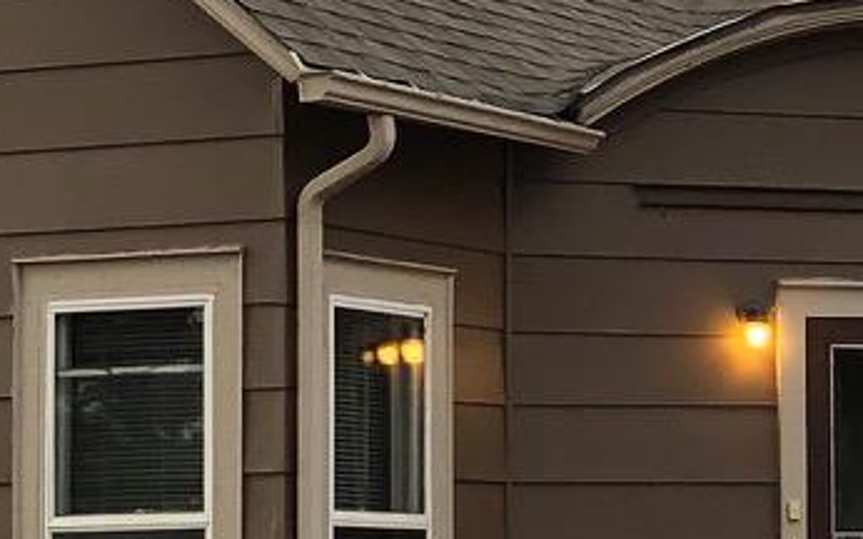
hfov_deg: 11.8
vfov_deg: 7.6
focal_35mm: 173
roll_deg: +0.6
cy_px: 397
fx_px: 4068
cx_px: 1063
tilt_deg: +3.8
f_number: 1.8
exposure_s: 1/120
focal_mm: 3.99
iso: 25
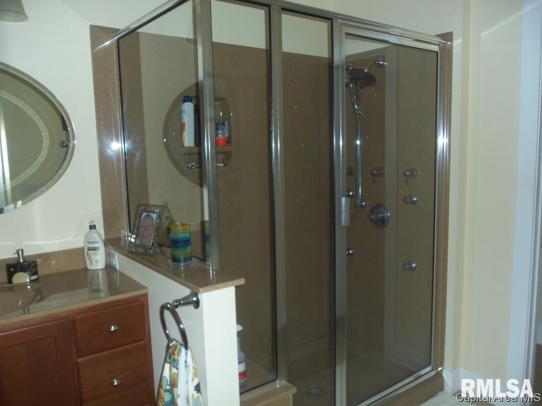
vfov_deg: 48.2
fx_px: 454
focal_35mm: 29
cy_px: 203
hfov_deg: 61.7
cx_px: 271
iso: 100
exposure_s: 1/30
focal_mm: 5.2
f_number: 3.4
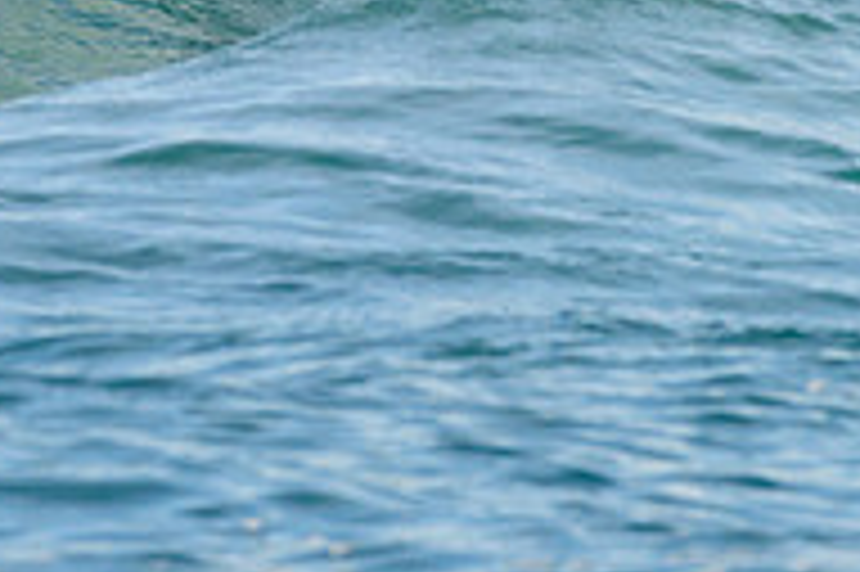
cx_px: 175
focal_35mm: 1865
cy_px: -304
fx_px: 44513
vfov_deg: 0.7
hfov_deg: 1.1
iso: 1000
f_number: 5.6
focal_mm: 500
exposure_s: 1/2000
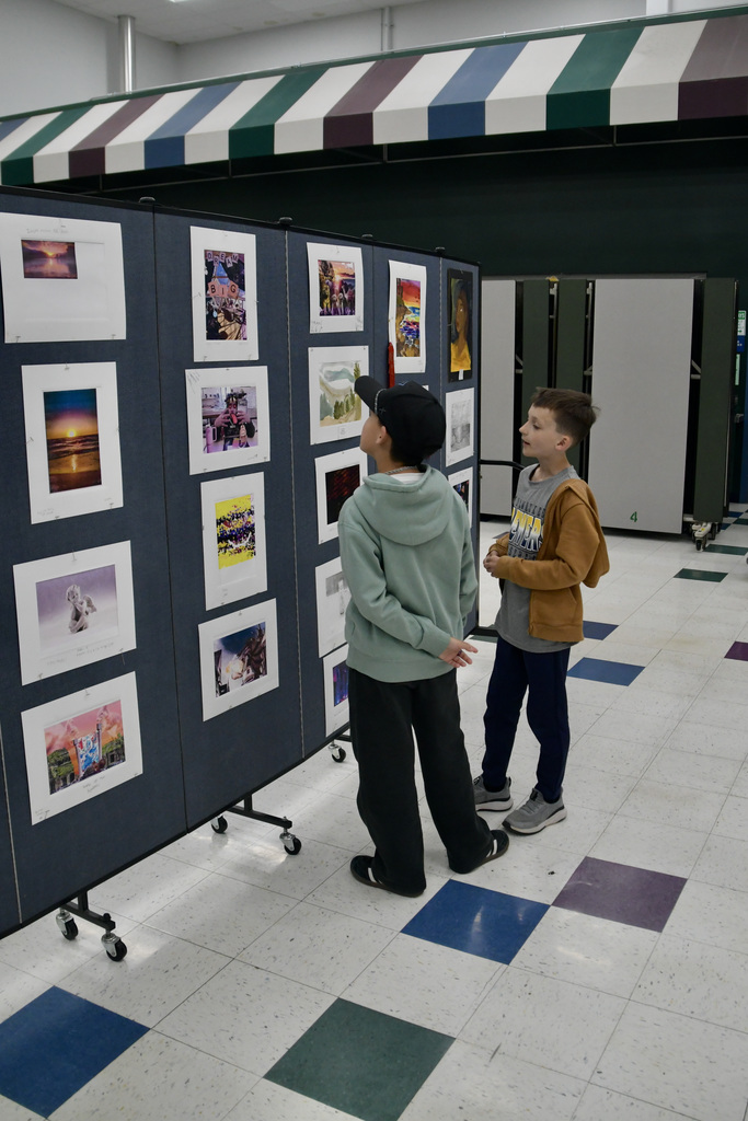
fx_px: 935
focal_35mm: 30
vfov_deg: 61.9
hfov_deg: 43.6
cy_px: 560
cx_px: 374
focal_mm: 20
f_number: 3.5
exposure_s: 1/320
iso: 1600
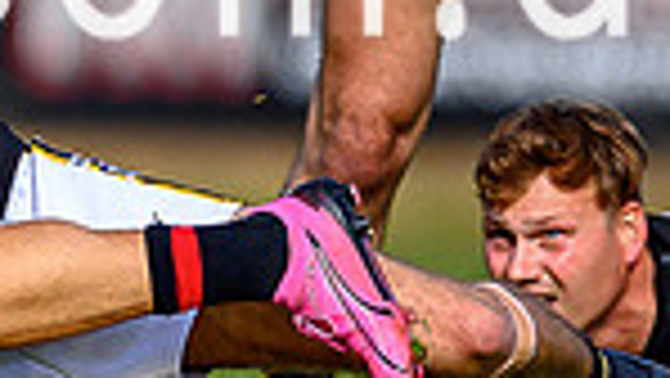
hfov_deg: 0.7
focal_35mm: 2944
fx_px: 52330
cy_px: 266
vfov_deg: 0.4
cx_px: -486
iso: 180
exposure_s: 1/2000
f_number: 4
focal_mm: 500
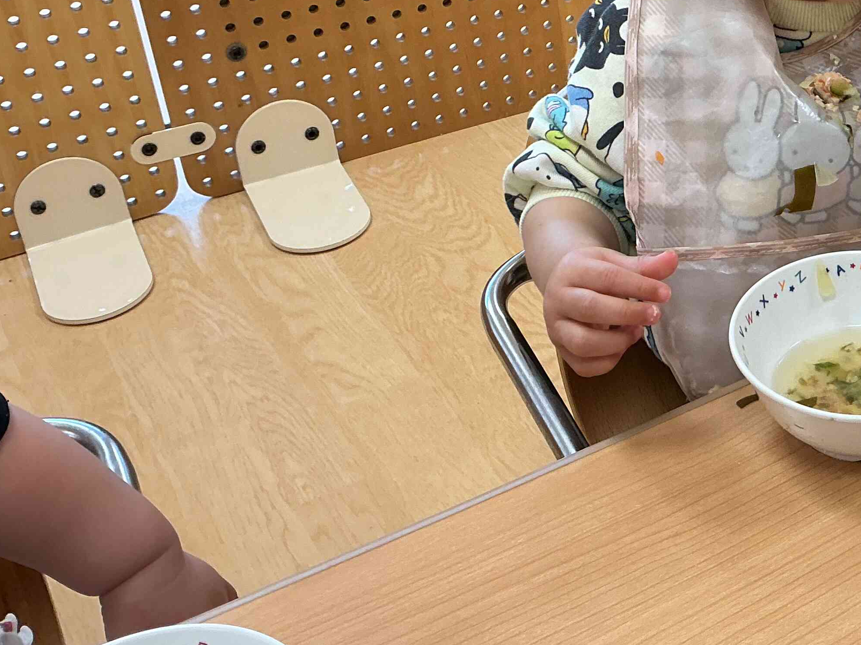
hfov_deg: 30.9
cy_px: 81
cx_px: 804
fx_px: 1467
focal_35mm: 59
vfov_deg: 24.2
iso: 50
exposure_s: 1/120
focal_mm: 3
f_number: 1.8
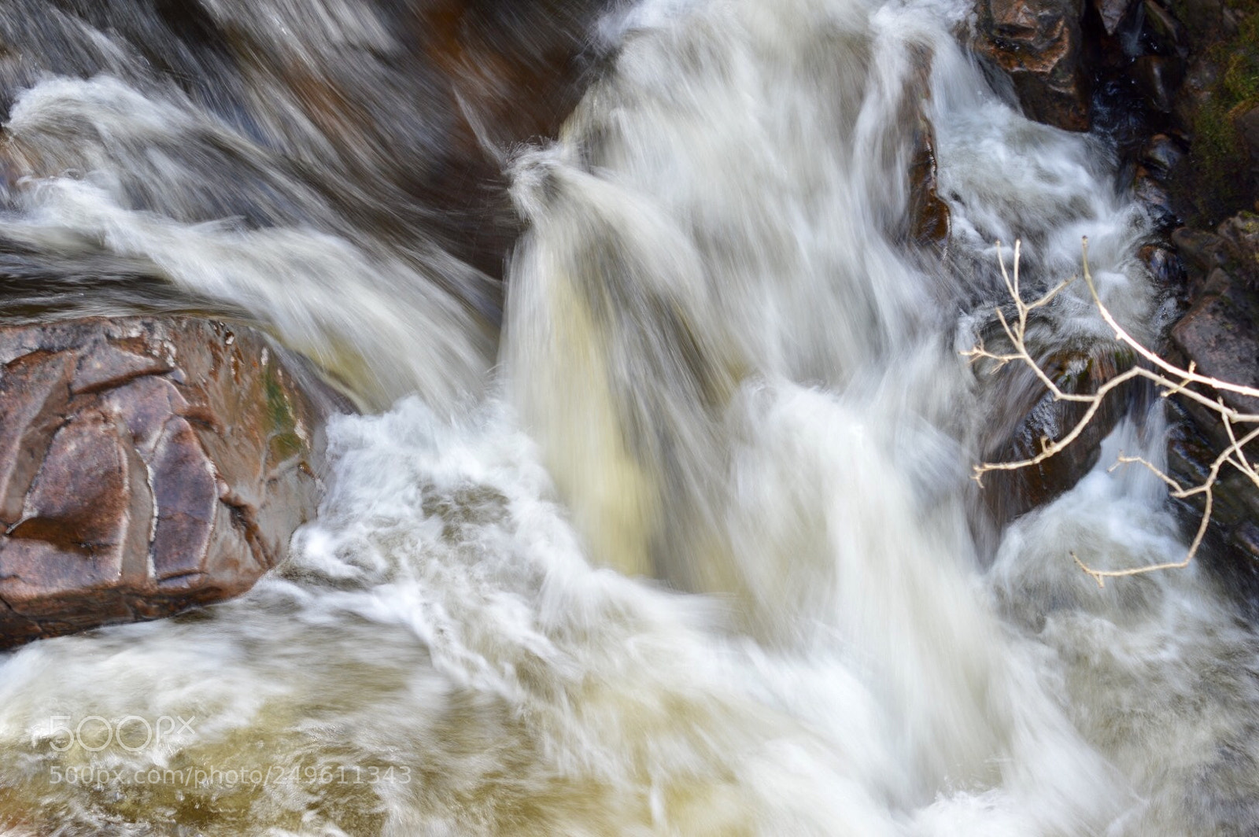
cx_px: 630
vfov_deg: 13.0
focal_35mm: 105
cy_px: 418
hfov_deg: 19.5
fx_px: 3669
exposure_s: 1/10
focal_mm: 70
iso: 100
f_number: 9
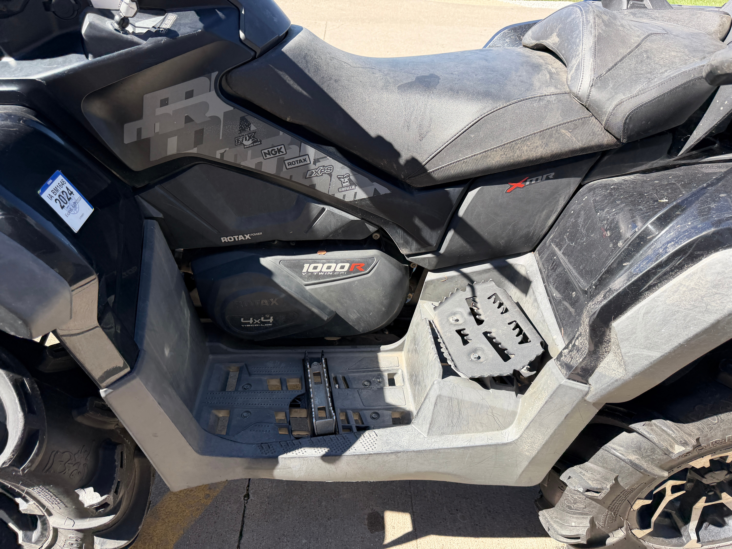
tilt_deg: -41.8
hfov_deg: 71.6
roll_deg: -0.8
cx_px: 366
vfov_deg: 56.8
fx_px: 508
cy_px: 274
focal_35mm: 24
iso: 80
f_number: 1.78
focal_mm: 6.76
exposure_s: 1/967
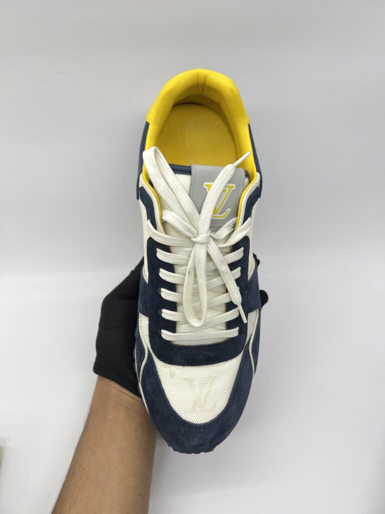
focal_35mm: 26
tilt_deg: -47.5
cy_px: 257
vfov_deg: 67.3
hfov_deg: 53.1
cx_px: 192
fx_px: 386
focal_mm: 5.7
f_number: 1.5
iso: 32
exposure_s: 1/114
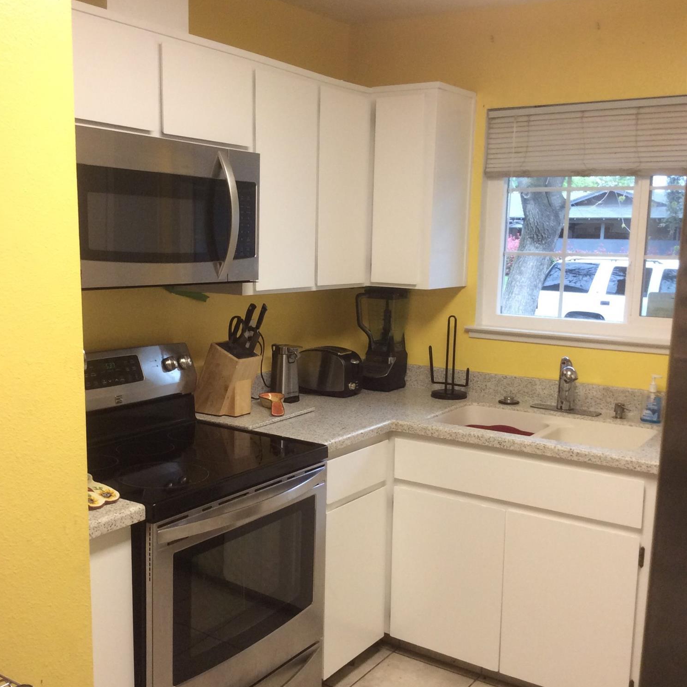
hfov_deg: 43.9
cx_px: 342
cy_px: 371
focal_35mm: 38
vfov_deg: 43.8
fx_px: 853
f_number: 2.4
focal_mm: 3.3
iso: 80
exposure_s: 1/24
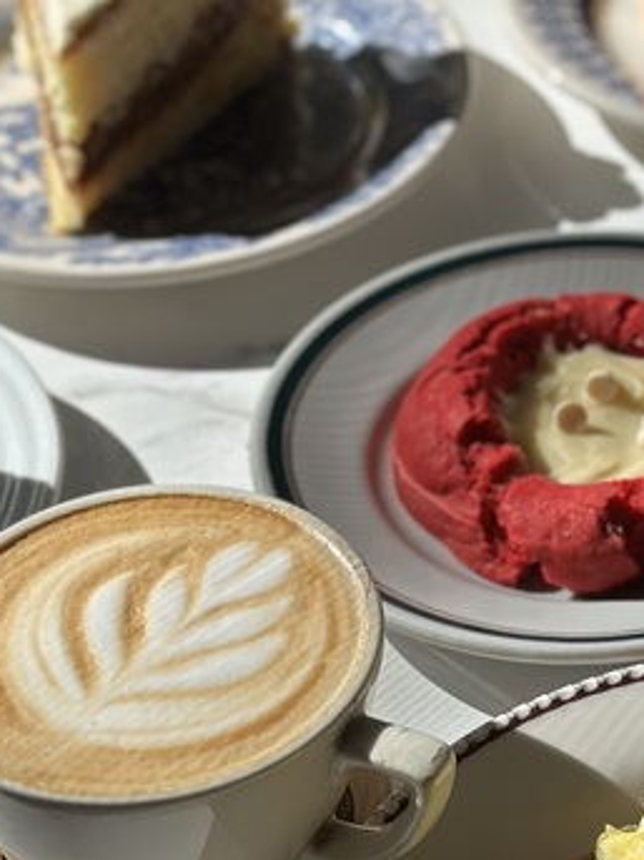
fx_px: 3127
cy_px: 326
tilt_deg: -37.2
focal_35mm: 126
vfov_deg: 15.6
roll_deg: +0.1
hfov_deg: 11.6
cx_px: 653
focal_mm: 6.86
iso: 80
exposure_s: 1/4785
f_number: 1.78
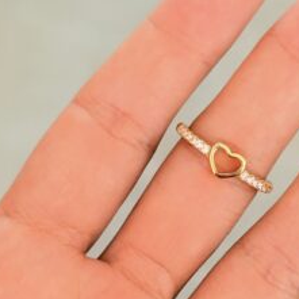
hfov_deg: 15.8
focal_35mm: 110
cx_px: 219
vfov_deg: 15.8
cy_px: 191
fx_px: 1075
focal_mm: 6.76
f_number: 1.78
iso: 200
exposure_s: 1/40
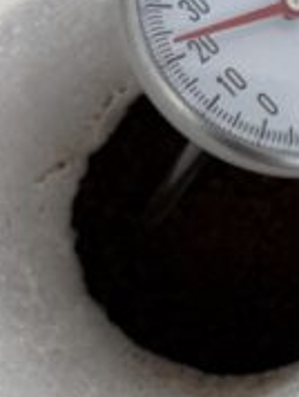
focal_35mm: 138
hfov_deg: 10.3
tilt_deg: -87.7
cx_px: 484
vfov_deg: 14.3
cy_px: 219
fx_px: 1586
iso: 64
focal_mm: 6.76
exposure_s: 1/198
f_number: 1.78
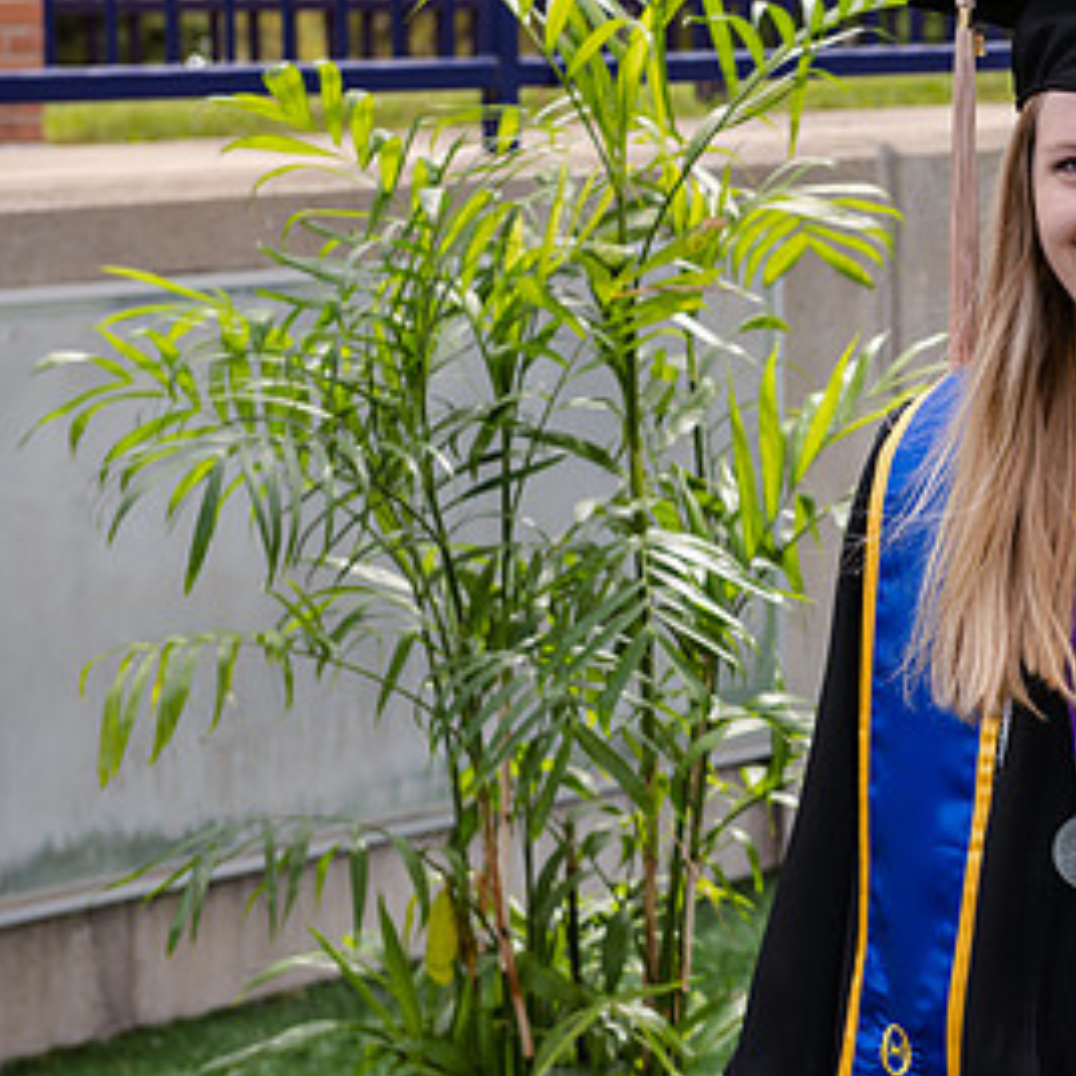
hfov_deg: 15.0
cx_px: 1128
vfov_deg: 15.3
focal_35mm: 114
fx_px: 4009
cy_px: 420
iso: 125
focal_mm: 62
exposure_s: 1/200
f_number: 5.6
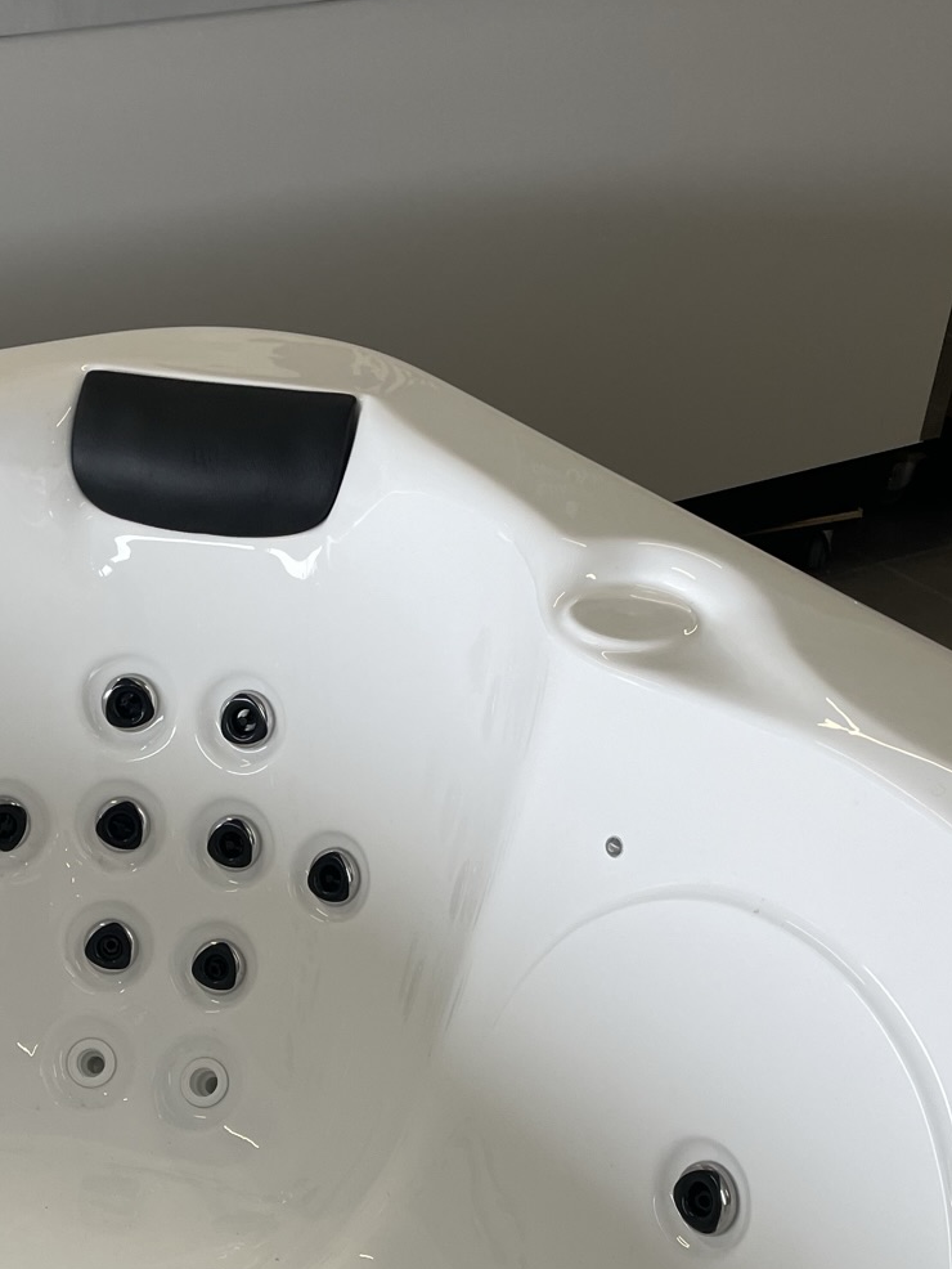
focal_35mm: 54
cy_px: 1118
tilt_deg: -37.8
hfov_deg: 26.4
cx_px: 165
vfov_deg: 33.8
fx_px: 1979
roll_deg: +0.6
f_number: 1.6
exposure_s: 1/121
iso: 50
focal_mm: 4.2
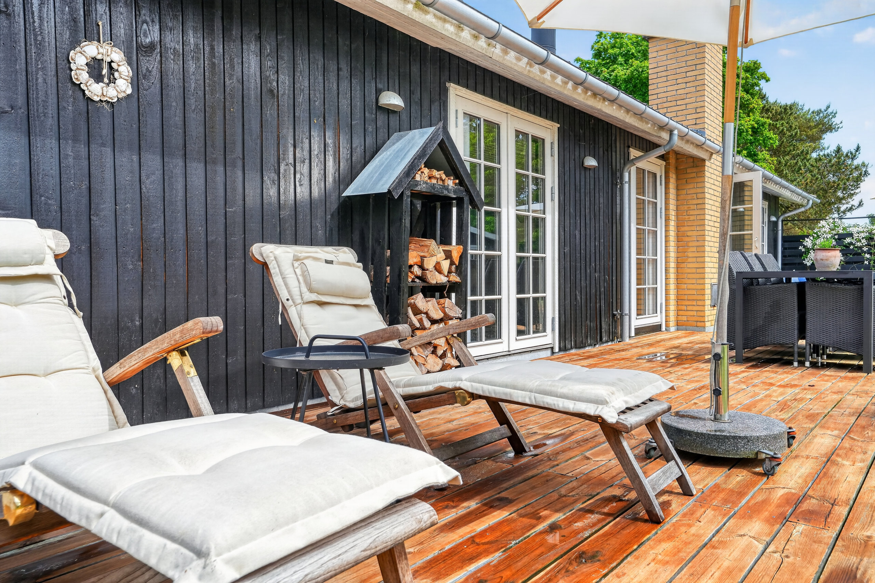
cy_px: 292
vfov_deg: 47.9
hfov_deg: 67.4
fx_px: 656
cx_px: 438
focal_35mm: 27
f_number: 9
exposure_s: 1/200
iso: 400
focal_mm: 27
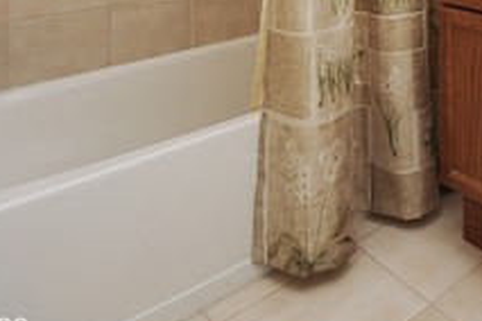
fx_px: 482
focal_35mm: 36
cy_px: -140
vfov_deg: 27.5
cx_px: 570
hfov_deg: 39.4
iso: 200
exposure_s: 1/250
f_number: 10
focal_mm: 12
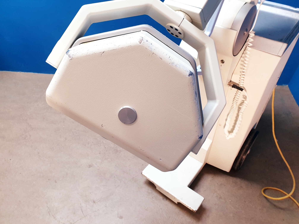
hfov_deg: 67.3
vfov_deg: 53.1
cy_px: 112
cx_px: 150
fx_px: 225
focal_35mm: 26
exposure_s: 1/50
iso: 200
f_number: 2.4
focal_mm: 4.3
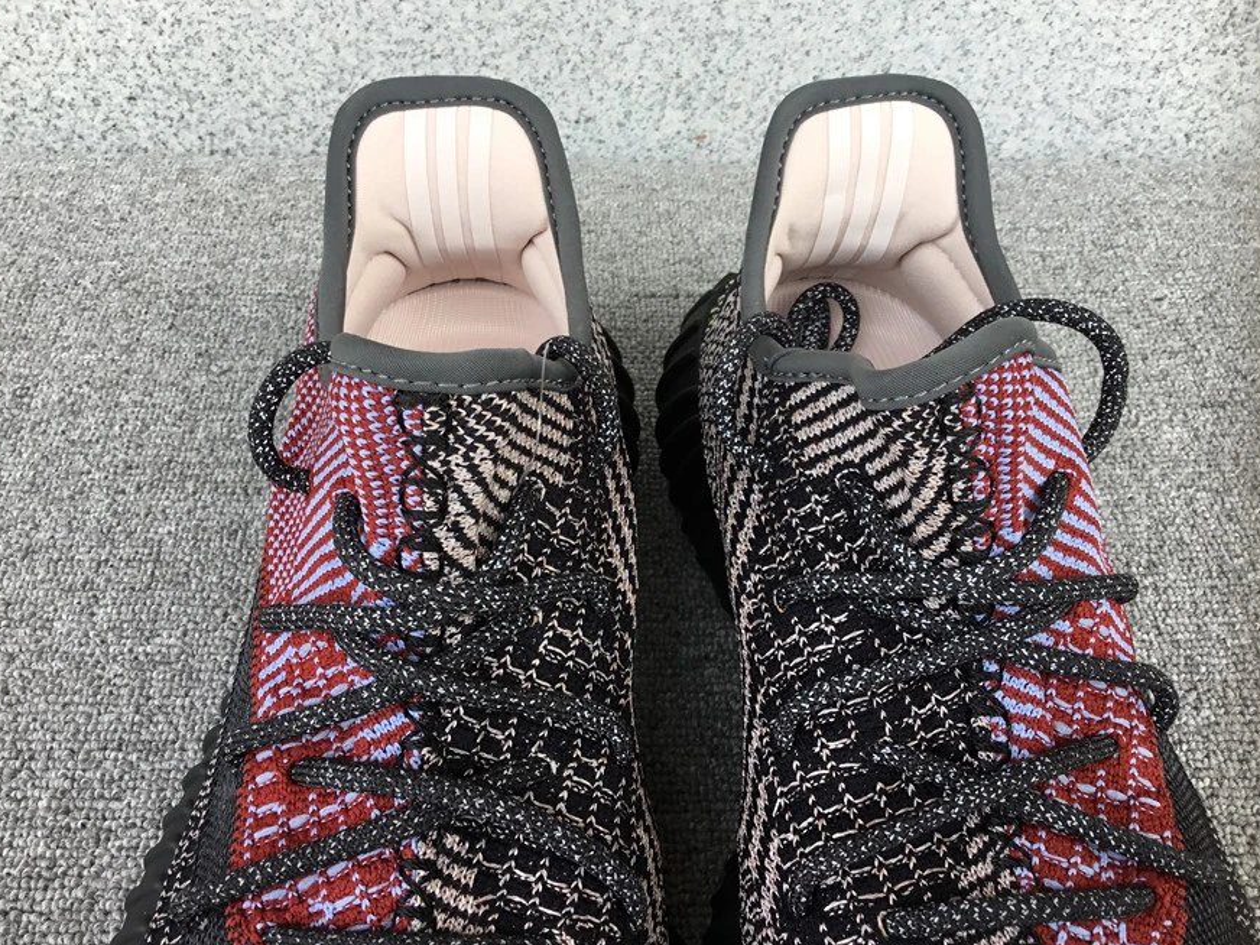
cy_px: 462
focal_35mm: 32
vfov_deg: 44.2
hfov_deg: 56.8
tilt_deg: -47.8
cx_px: 634
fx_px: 1165
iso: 25
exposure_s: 1/183
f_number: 2.4
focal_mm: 3.3
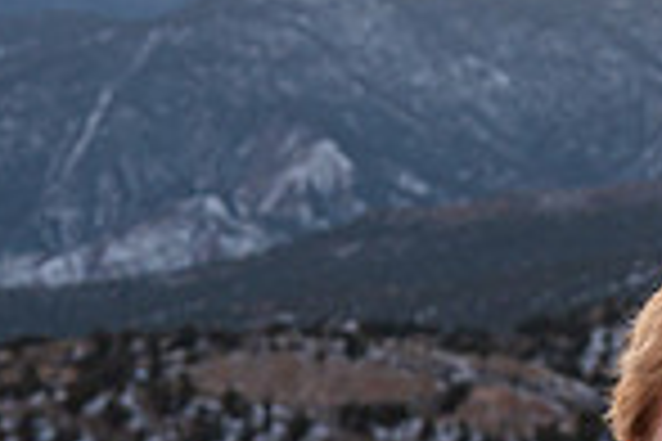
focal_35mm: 189
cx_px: 482
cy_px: 806
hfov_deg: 10.9
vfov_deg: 7.1
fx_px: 3475
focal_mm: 48
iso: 1000
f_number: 6.3
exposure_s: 1/60
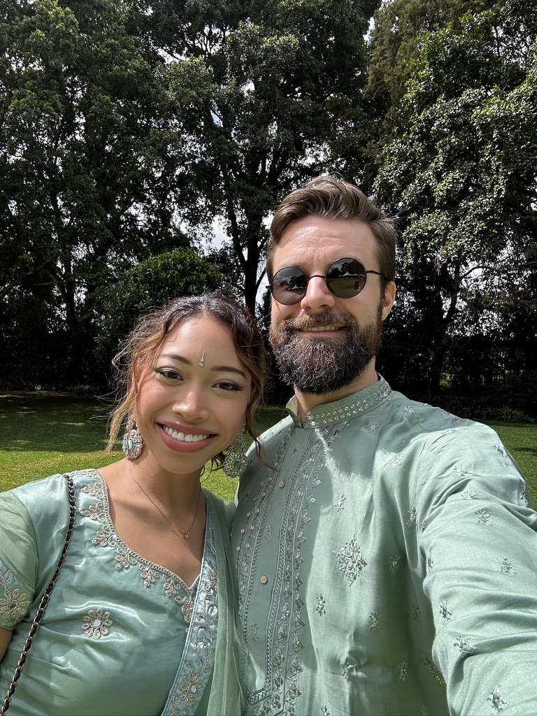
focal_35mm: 23
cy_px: 358
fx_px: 476
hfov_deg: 58.9
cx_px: 268
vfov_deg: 73.9
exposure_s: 1/466
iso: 25
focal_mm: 2.69
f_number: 1.9
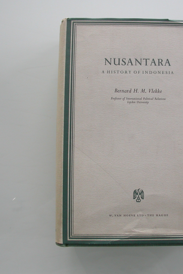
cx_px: 128
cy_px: 137
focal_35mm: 53
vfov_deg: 37.5
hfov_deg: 25.3
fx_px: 404
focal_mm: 7.85
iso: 100
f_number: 2.6
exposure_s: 1/39.5
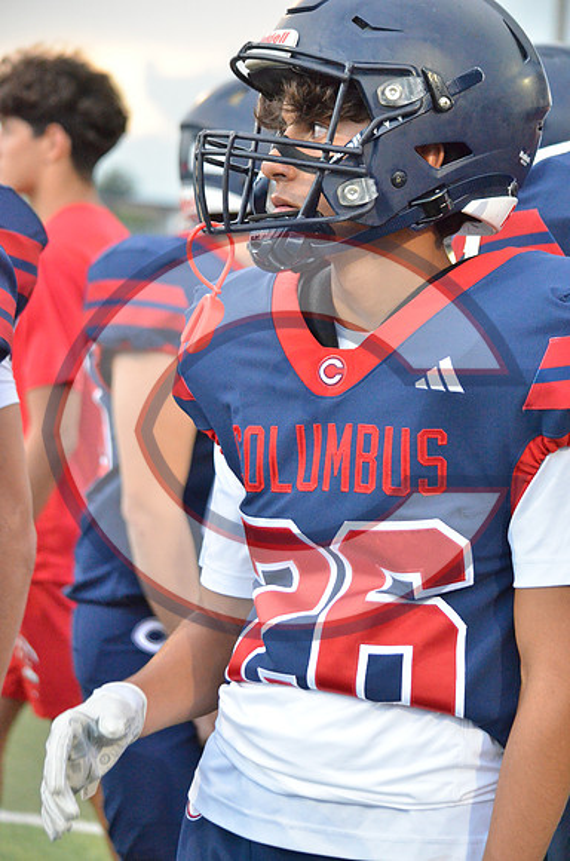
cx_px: 285
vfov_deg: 16.1
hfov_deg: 10.7
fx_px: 3042
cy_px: 430
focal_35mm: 128
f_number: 4.5
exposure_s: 1/500
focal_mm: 85
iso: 4500
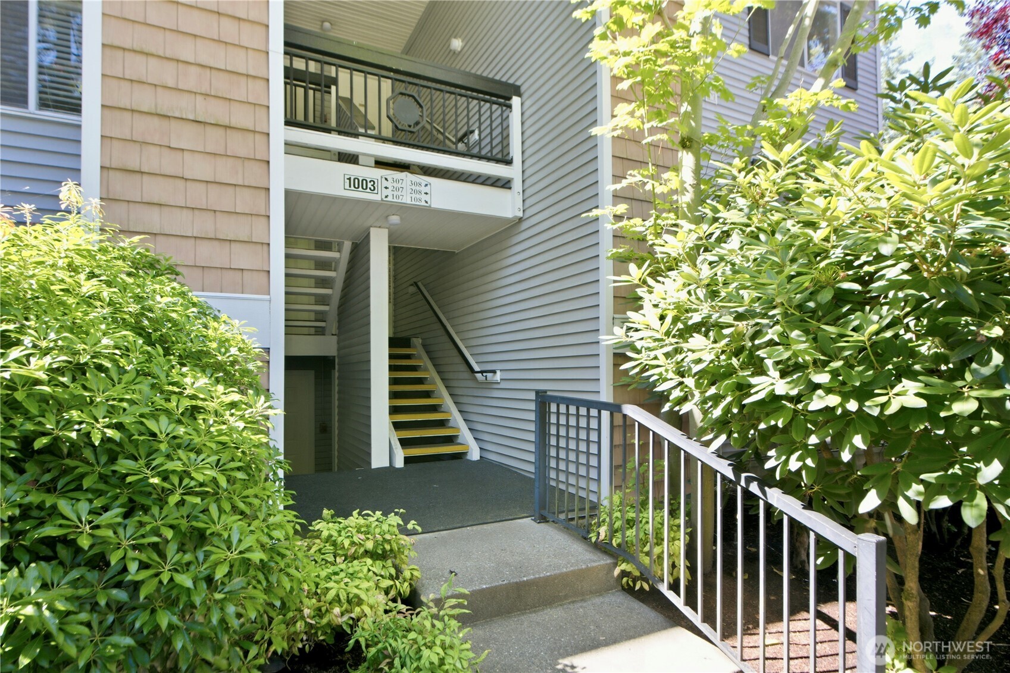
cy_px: 336
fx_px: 533
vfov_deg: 64.5
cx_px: 505
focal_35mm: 19
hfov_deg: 86.9
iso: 400
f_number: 9
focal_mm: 19
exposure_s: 1/8
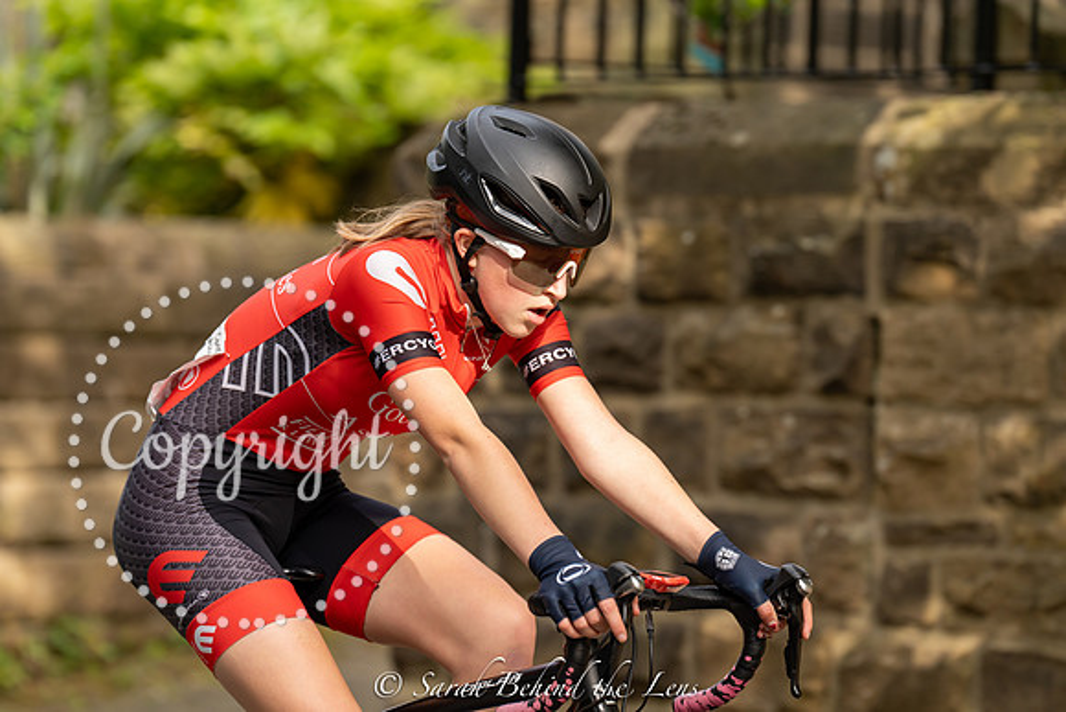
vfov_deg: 7.3
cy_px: 356
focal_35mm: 188
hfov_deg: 10.9
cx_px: 533
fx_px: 5568
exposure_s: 1/640
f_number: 4
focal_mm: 188
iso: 400
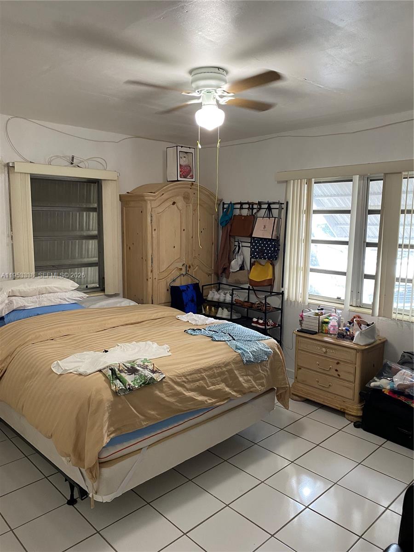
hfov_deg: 53.1
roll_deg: +0.0
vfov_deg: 67.3
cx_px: 207
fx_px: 415
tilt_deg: -6.0
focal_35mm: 26
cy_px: 276
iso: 200
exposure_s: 1/60
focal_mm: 4.25
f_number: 1.8
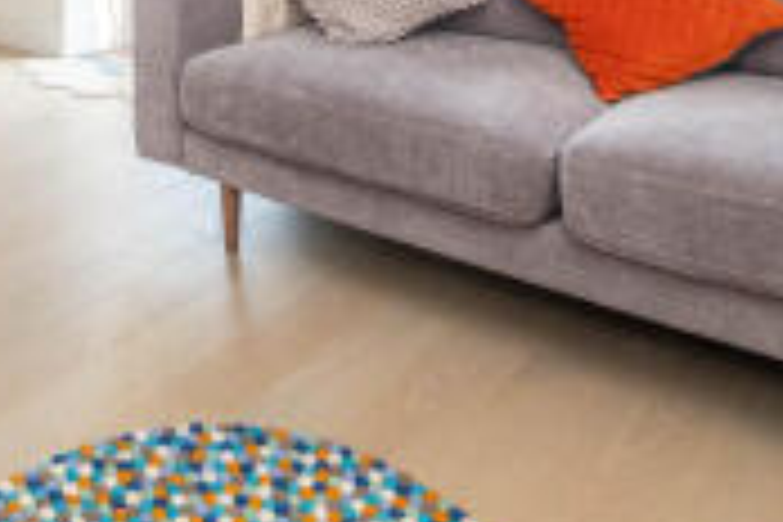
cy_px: -137
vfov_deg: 27.7
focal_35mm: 41
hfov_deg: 44.8
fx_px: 892
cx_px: 144
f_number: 5.6
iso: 400
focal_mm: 10
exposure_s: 1/80
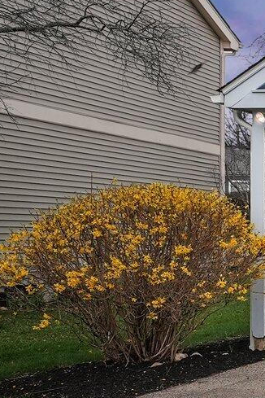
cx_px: 809
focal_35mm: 67
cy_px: 226
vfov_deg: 30.0
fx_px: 740
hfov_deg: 11.2
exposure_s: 1/200
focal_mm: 16
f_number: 6.3
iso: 800
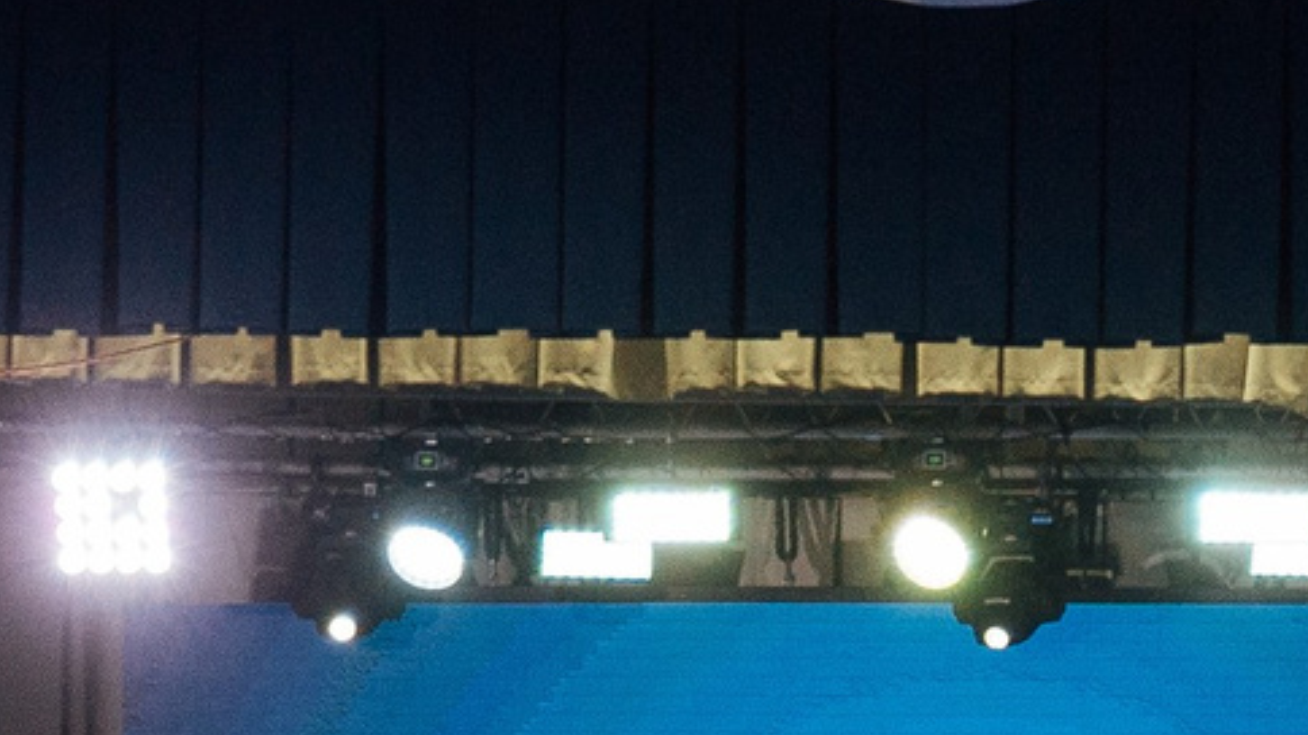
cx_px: 927
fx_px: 8114
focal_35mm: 234
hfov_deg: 9.2
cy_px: 1357
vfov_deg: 5.1
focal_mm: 35
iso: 500
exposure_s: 1/200
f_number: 2.8
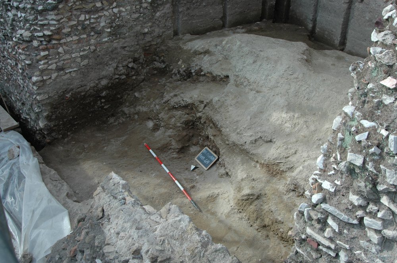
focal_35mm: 36
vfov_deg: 36.8
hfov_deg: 53.2
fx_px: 396
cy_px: 132
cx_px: 198
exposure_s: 1/200
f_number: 7.1
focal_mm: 24
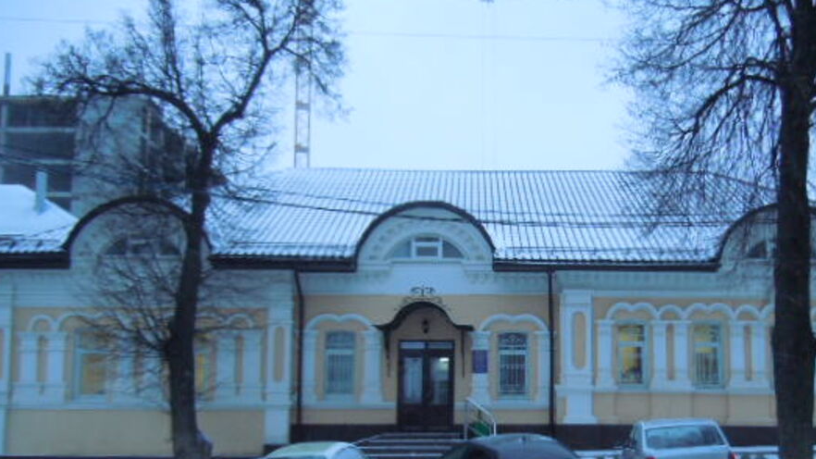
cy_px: 316
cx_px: 494
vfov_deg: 29.4
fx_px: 865
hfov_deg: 50.1
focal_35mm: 40
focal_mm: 5.4
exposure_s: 1/60
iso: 400
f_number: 3.5
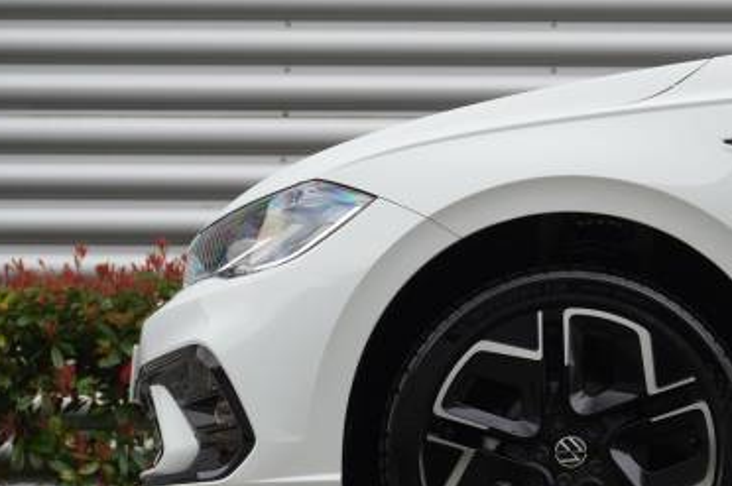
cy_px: 344
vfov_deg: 14.6
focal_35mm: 93
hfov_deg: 21.8
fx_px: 1889
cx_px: 512
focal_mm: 36
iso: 400
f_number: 5.6
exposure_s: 1/160
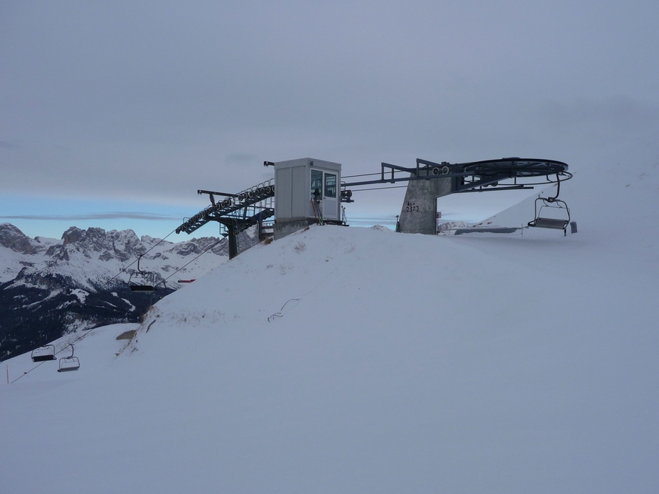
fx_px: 609
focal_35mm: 32
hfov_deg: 56.8
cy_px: 261
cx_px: 345
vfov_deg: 44.1
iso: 100
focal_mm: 5
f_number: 3.4
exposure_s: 1/1000
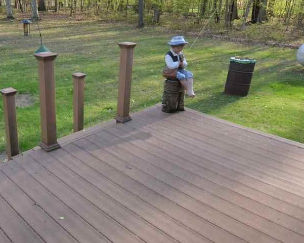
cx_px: 91
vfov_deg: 48.3
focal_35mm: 30
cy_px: 103
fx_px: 270
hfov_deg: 56.9
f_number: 4
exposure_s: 1/4000
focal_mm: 10
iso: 1600
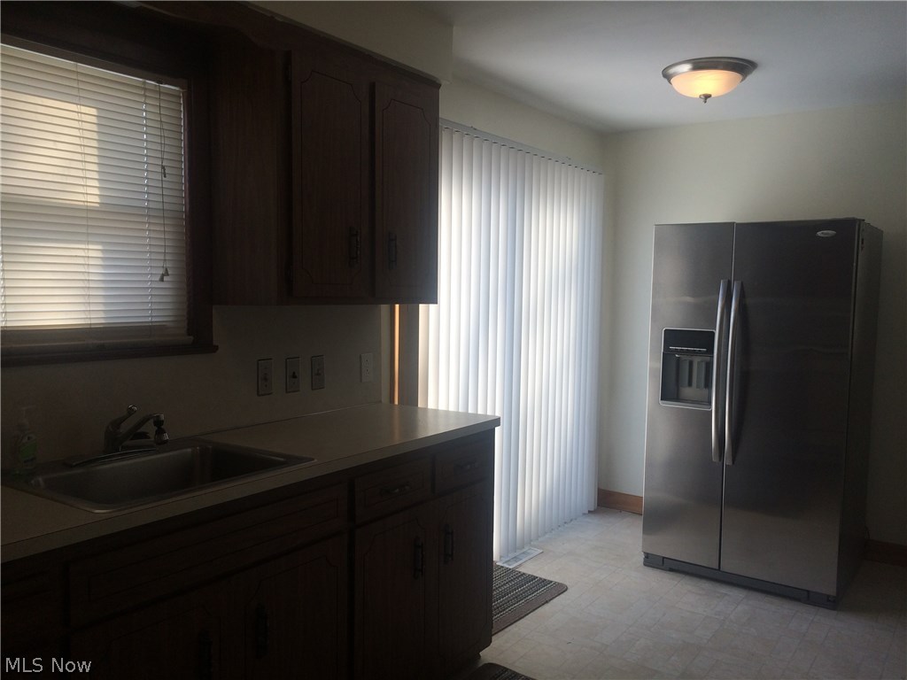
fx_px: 760
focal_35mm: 29
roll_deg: +1.2
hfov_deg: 61.7
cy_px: 340
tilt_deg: -4.9
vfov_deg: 48.2
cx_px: 454
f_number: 2.2
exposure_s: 1/351
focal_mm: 4.15
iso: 32
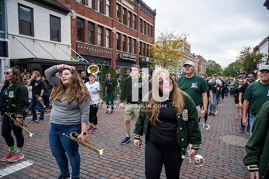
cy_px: 90
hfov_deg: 73.7
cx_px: 134
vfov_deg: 53.2
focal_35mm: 24
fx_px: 179
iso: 1000
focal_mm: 24
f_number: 4
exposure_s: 1/1600
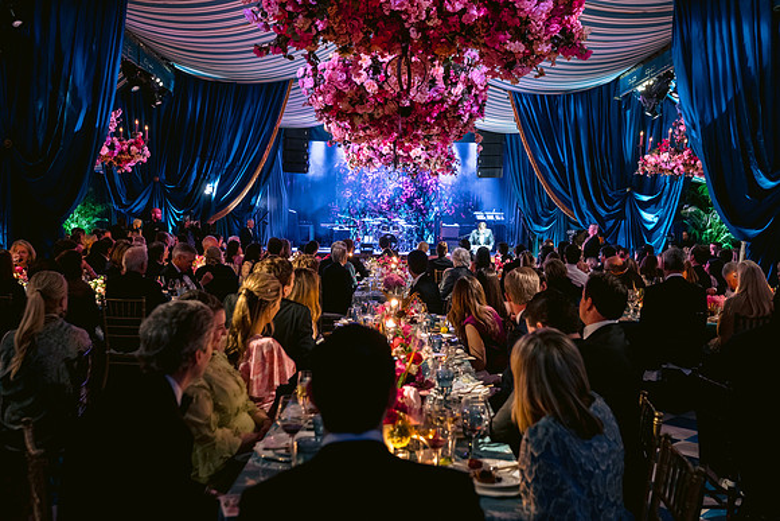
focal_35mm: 35
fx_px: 763
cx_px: 390
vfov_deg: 37.7
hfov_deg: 54.2
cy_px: 260
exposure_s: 1/8
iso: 1600
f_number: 3.5
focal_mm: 35
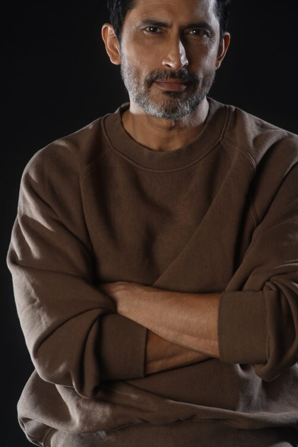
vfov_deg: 15.6
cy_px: 224
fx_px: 1626
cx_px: 162
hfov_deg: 10.5
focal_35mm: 131
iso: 64
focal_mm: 85
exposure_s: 1/160
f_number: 7.1
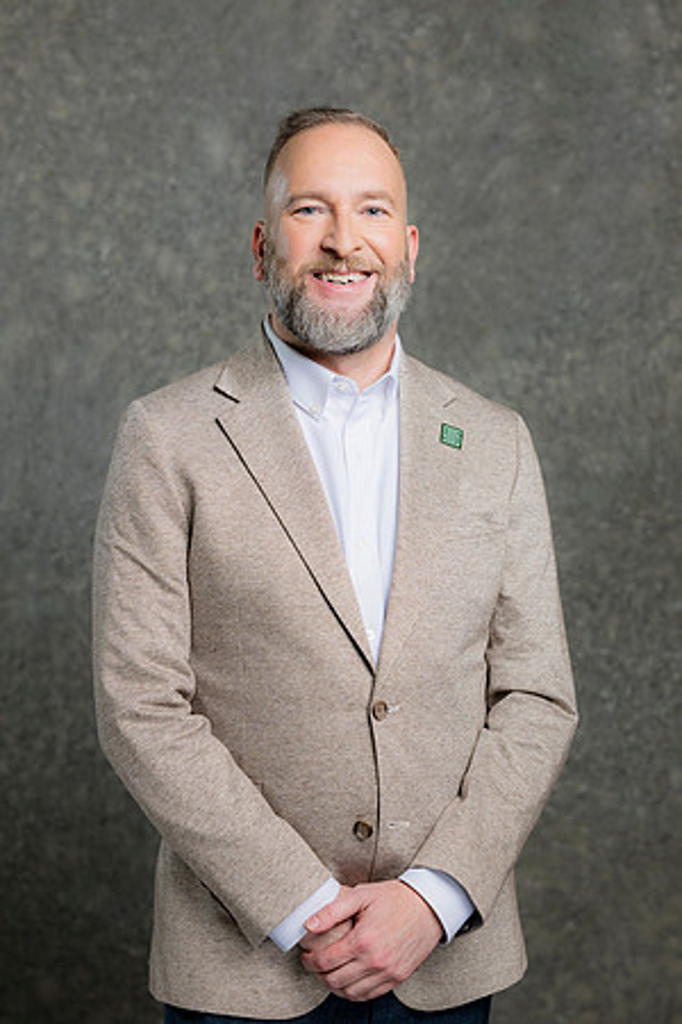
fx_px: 2415
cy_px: 512
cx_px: 341
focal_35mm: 85
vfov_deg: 23.9
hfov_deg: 16.1
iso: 125
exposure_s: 1/200
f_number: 5
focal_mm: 85
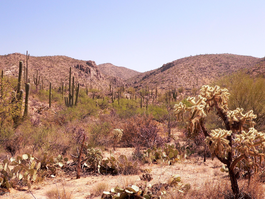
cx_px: 132
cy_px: 100
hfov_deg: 35.5
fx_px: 413
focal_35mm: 54
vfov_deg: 27.0
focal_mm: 8.9
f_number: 2.8
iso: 100
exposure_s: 1/1000
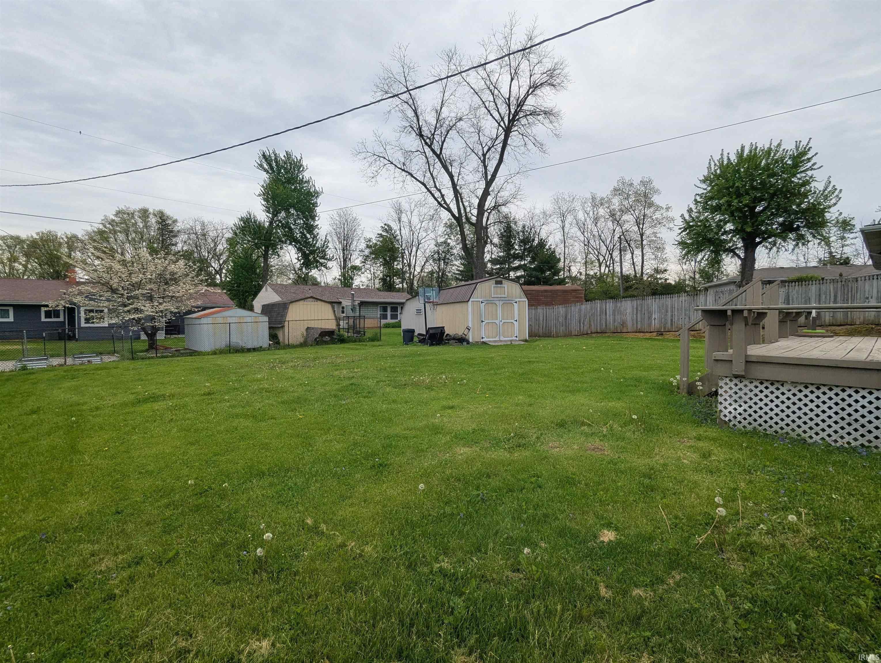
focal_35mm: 16
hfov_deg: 94.4
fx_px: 408
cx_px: 440
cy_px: 332
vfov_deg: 78.2
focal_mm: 2.35
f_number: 2.2
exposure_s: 1/830
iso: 49
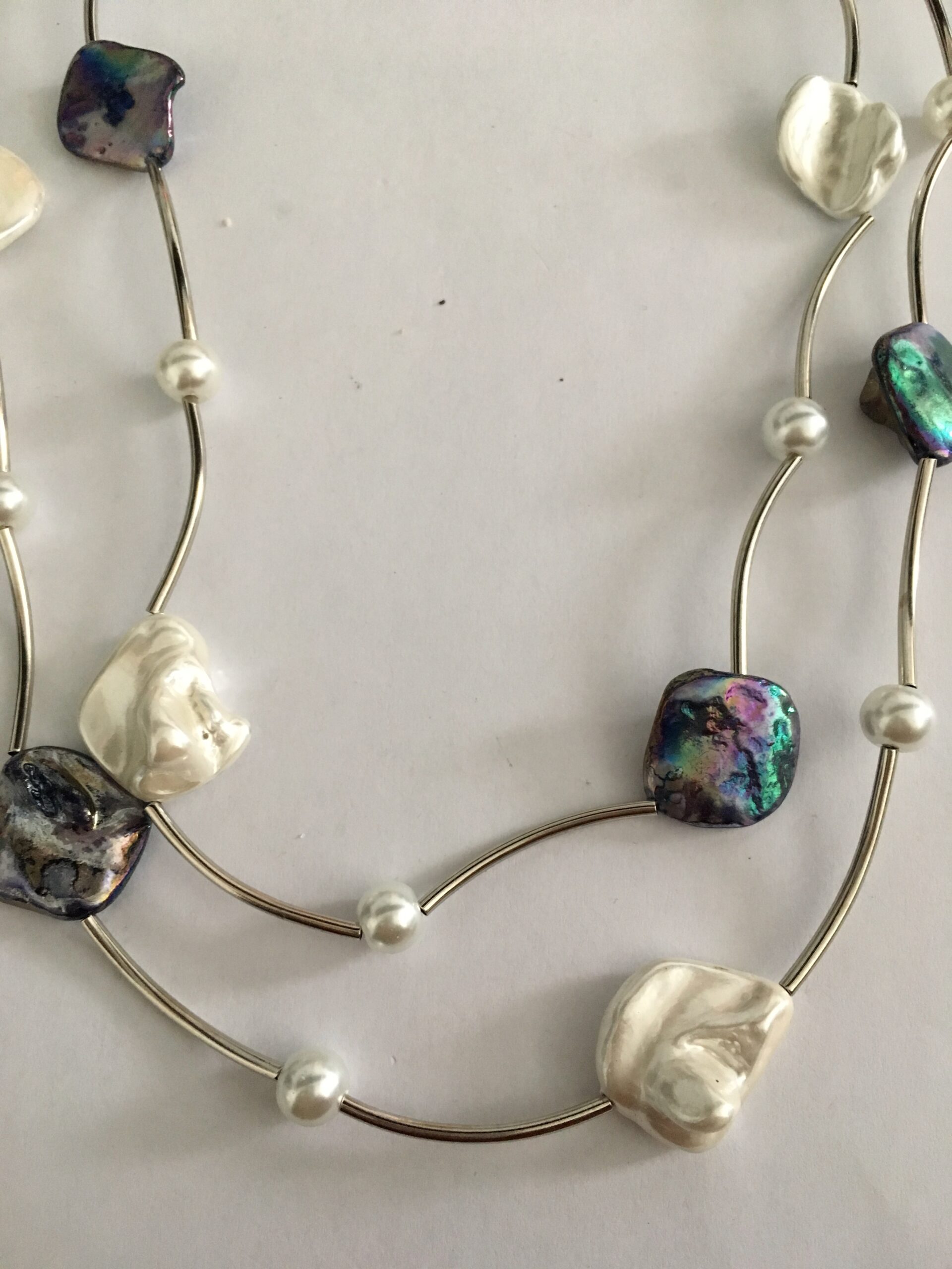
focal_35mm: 29
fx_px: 1063
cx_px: 476
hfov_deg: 48.2
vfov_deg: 61.7
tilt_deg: -77.0
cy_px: 634
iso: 200
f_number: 2.2
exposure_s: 1/33
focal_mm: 4.15
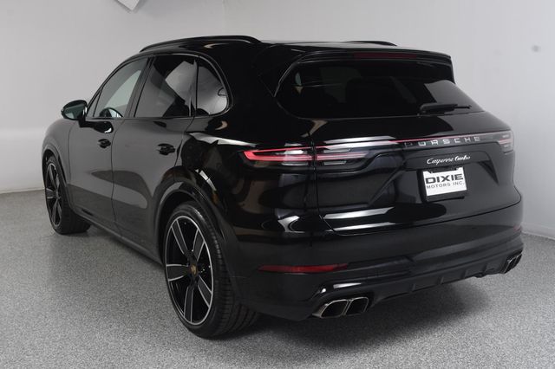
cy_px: 184
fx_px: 601
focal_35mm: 39
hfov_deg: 49.6
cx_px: 278
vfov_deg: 34.2
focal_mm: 26
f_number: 9
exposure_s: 1/160
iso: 100
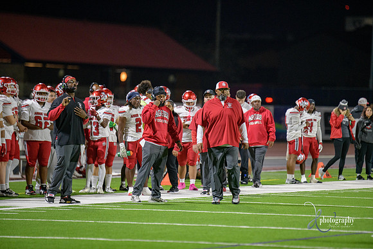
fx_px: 3109
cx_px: 186
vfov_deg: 4.6
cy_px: 124
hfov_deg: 6.9
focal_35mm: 300
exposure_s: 1/250
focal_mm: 300
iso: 2000
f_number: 2.8
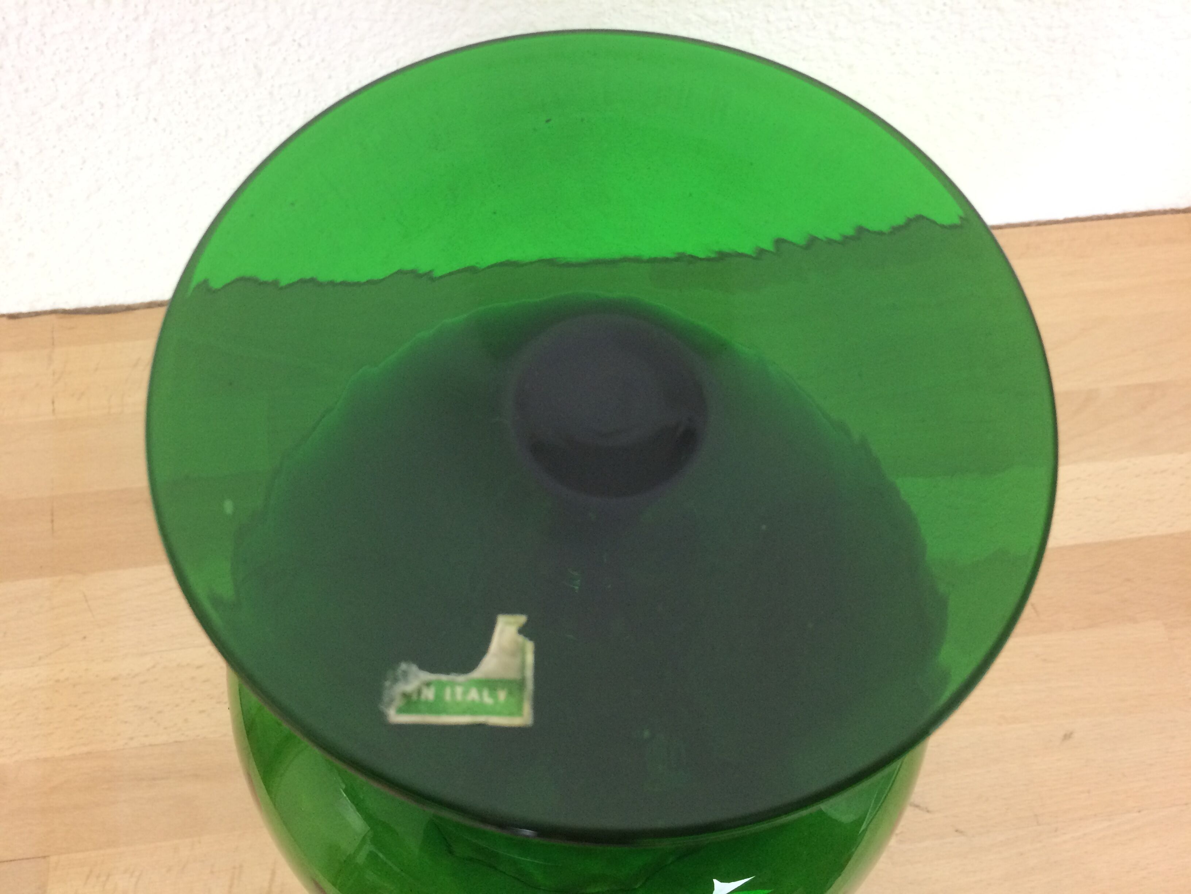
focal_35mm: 29
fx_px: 998
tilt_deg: -64.6
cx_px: 596
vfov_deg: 48.2
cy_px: 447
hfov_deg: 61.7
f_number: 2.2
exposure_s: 1/33
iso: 80
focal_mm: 4.15
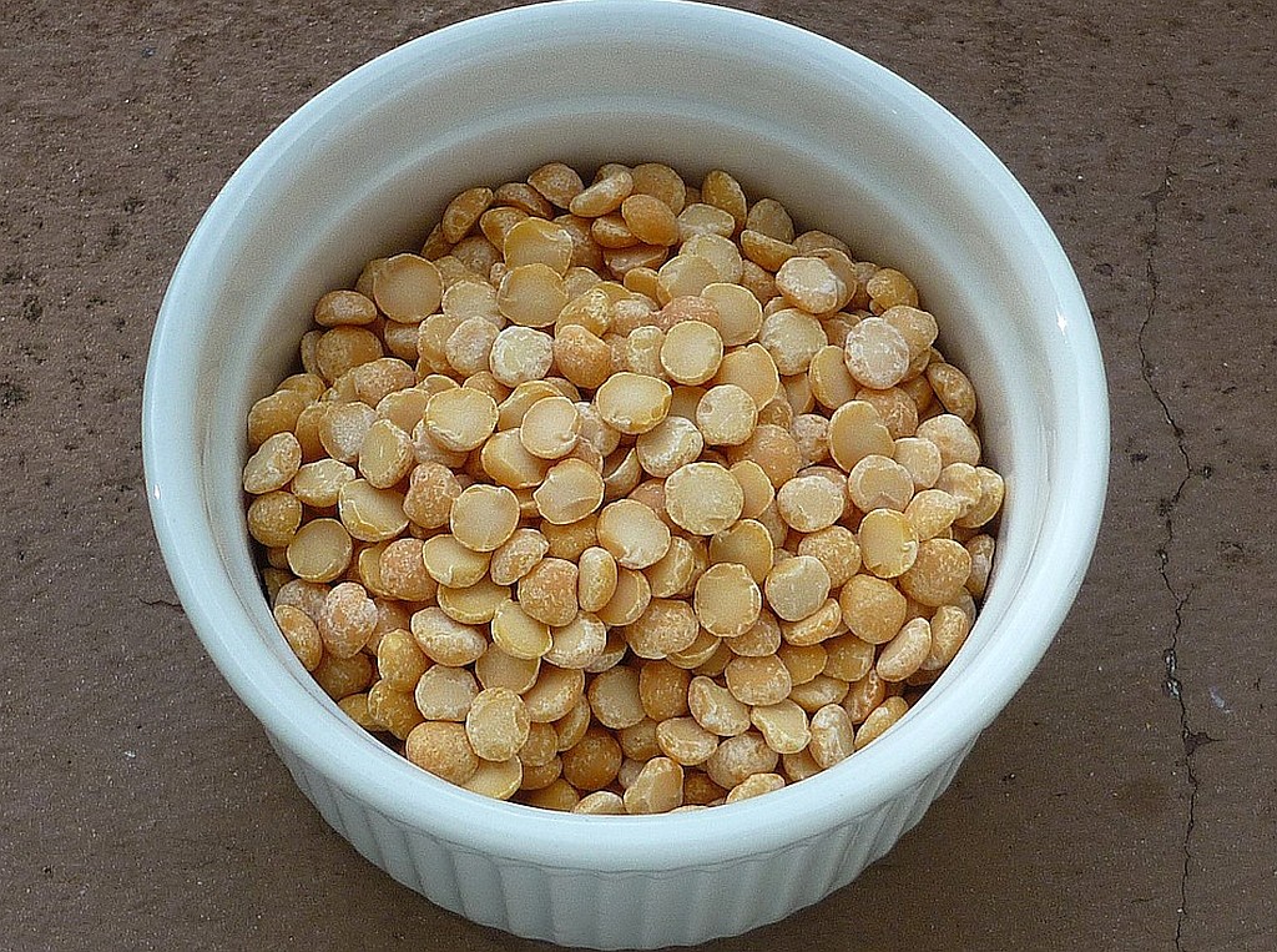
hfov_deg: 24.8
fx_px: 2908
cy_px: 476
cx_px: 638
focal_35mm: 79
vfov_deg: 18.6
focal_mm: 7.4
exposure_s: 1/320
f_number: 3.1
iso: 80
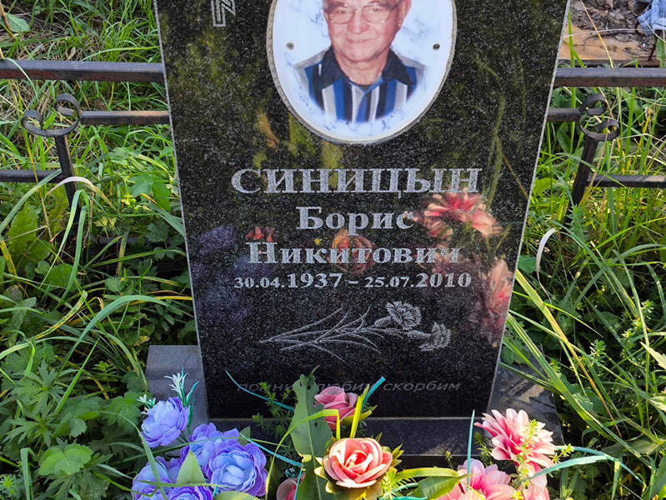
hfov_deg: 38.2
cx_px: 333
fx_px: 962
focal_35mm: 50
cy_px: 250
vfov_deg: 29.1
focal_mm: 4.71
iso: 50
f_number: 1.7
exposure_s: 1/213
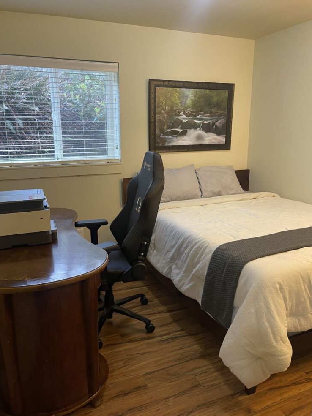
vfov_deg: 67.3
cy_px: 201
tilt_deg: -12.8
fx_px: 313
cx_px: 158
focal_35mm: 26
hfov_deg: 53.0
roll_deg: +0.6
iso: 250
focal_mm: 5.1
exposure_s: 1/60
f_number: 1.6
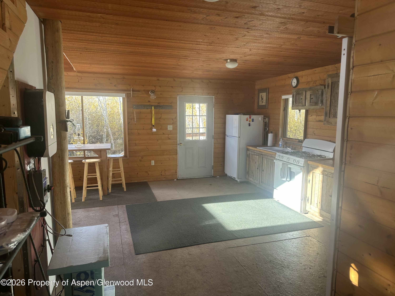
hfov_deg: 71.6
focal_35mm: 24
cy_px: 148
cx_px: 198
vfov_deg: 56.8
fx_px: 274
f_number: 1.78
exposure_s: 1/163
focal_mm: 6.86
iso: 80
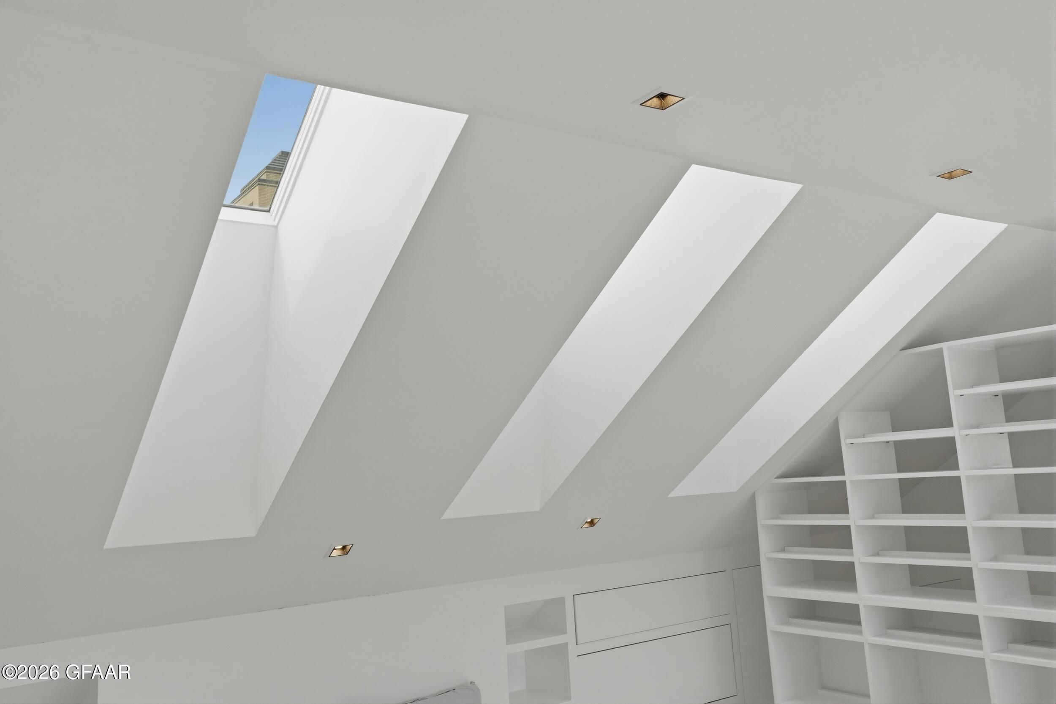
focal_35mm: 32
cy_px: 352
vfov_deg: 41.1
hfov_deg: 58.7
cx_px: 528
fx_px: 939
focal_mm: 32
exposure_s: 1/320
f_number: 9
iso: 800
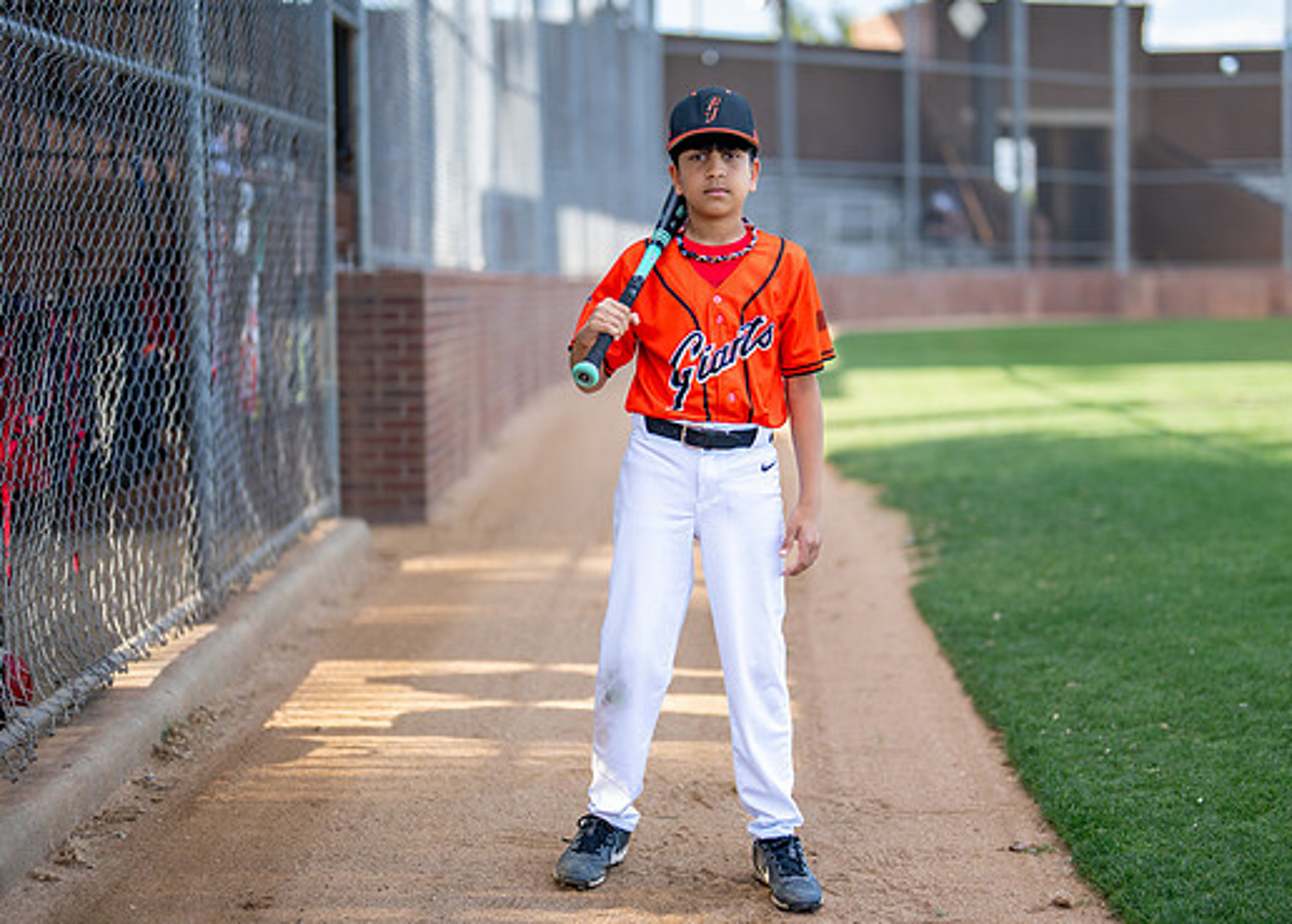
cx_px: 750
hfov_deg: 31.2
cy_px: 463
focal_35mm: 63
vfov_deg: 22.6
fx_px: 2313
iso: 125
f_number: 1.2
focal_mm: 50
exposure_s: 1/1600
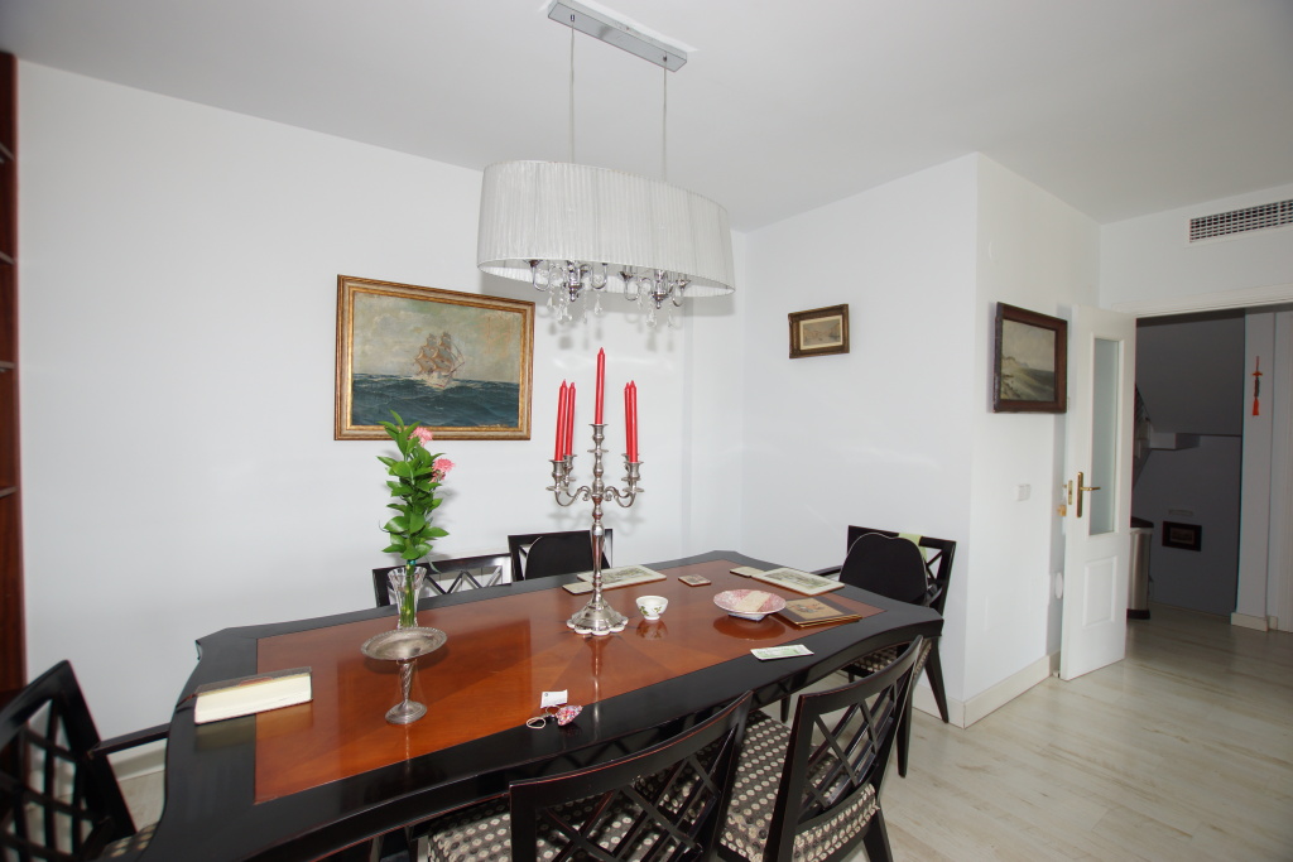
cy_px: 431
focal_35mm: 15
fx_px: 539
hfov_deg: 100.4
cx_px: 646
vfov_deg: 77.3
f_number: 4
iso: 125
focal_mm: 10
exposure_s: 1/60
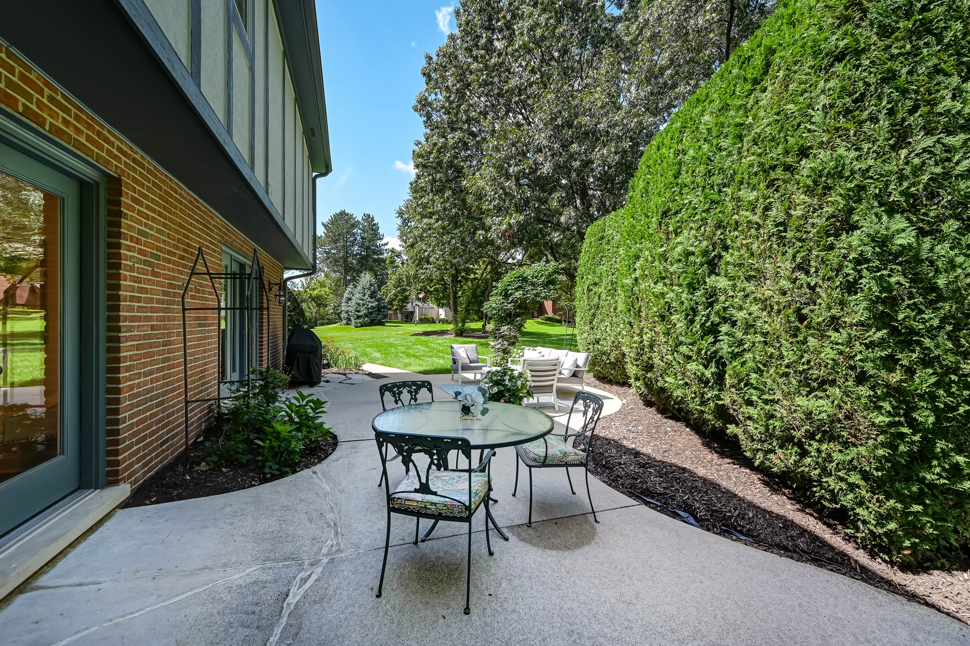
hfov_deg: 102.3
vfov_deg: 79.2
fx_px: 391
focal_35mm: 14
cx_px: 485
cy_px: 323
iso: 400
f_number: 8
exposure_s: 1/125
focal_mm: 14.5
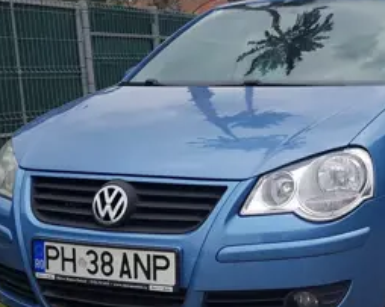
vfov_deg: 25.1
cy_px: 221
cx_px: 312
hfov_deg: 30.6
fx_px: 683
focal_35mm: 60
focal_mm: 4.2
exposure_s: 1/1960
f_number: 1.7
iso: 40
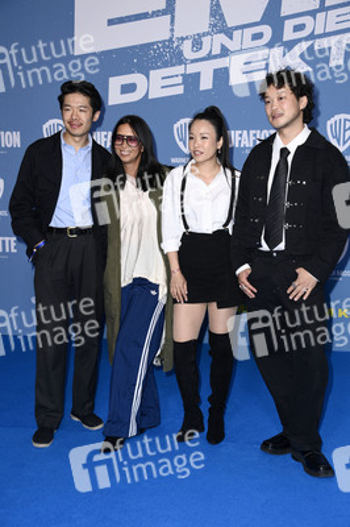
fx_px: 818
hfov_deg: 24.2
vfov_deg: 35.7
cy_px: 264
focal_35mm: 56
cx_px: 175
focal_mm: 56
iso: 1250
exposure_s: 1/250
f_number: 5.6
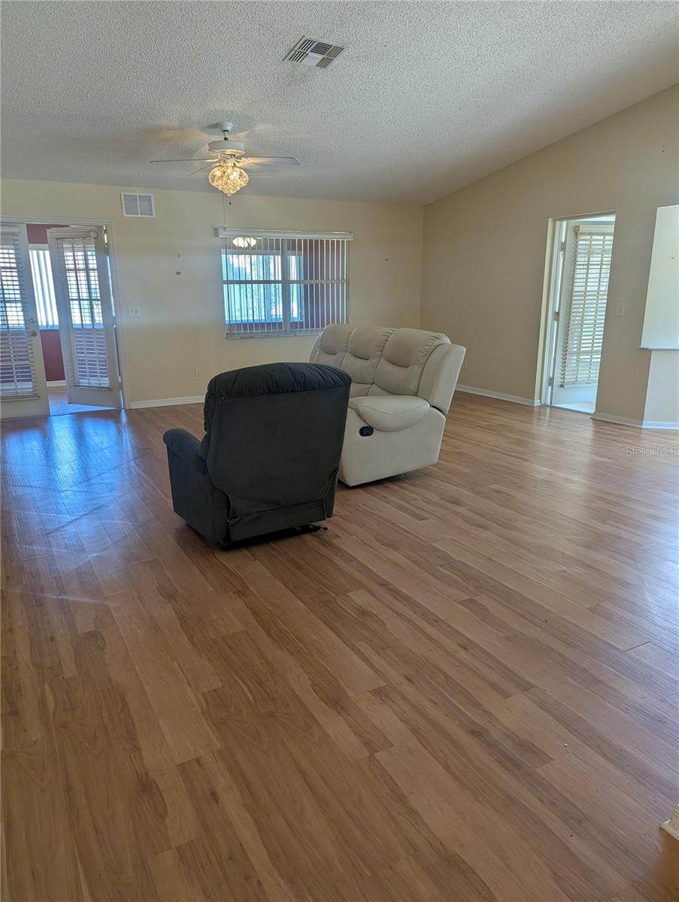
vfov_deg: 71.5
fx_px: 626
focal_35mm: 24
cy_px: 451
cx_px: 340
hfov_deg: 56.9
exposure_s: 1/120
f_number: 1.85
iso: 58
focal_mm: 6.81
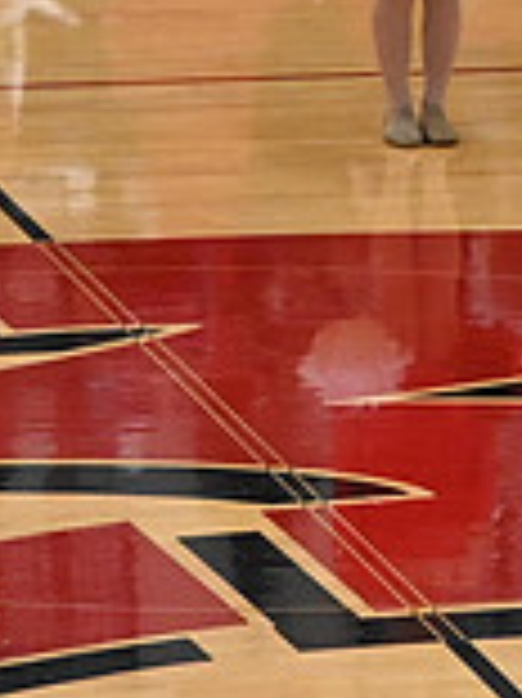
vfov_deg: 5.2
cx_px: 1256
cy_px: 146
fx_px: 7611
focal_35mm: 378
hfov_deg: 3.9
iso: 6400
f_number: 4
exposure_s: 1/400
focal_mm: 70
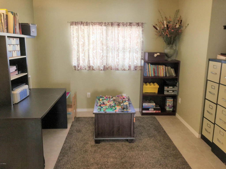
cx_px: 113
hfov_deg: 61.7
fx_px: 189
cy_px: 84
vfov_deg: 48.2
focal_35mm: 29
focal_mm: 4.15
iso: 250
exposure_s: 1/15
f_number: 2.2
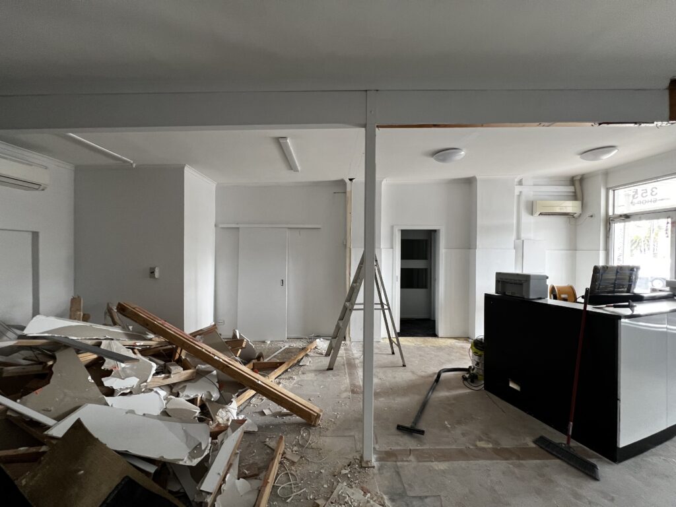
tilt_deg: +0.0
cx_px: 338
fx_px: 254
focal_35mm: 13
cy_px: 254
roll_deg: -0.1
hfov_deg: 106.2
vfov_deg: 89.9
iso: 250
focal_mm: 1.57
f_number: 1.8
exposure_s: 1/94
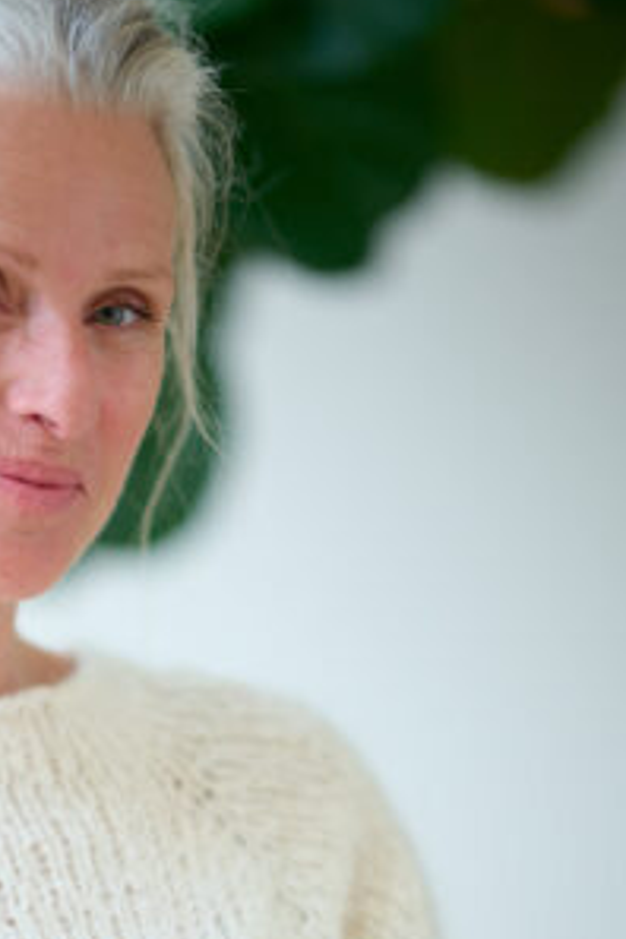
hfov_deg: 6.5
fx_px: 5529
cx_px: 44
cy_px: 847
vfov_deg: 9.7
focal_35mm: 212
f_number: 1.4
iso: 125
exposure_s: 1/250
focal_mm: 105
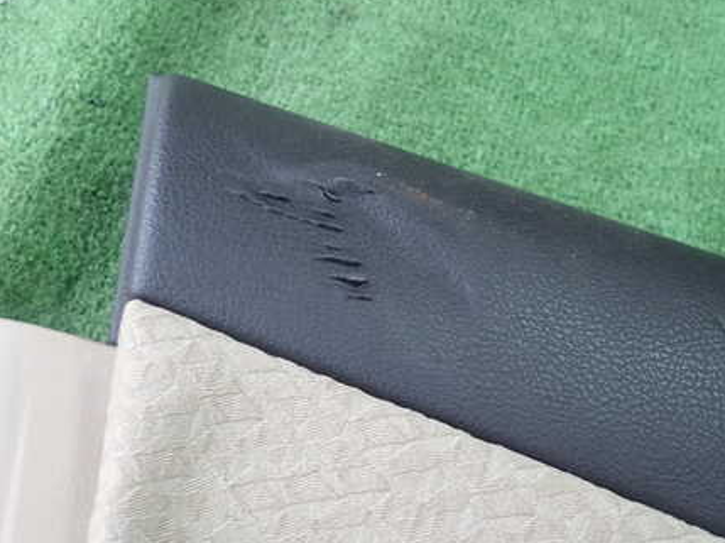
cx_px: 341
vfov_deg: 40.4
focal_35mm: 35
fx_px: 732
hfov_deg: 52.6
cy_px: 330
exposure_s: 1/60
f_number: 2
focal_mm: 4.5
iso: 160
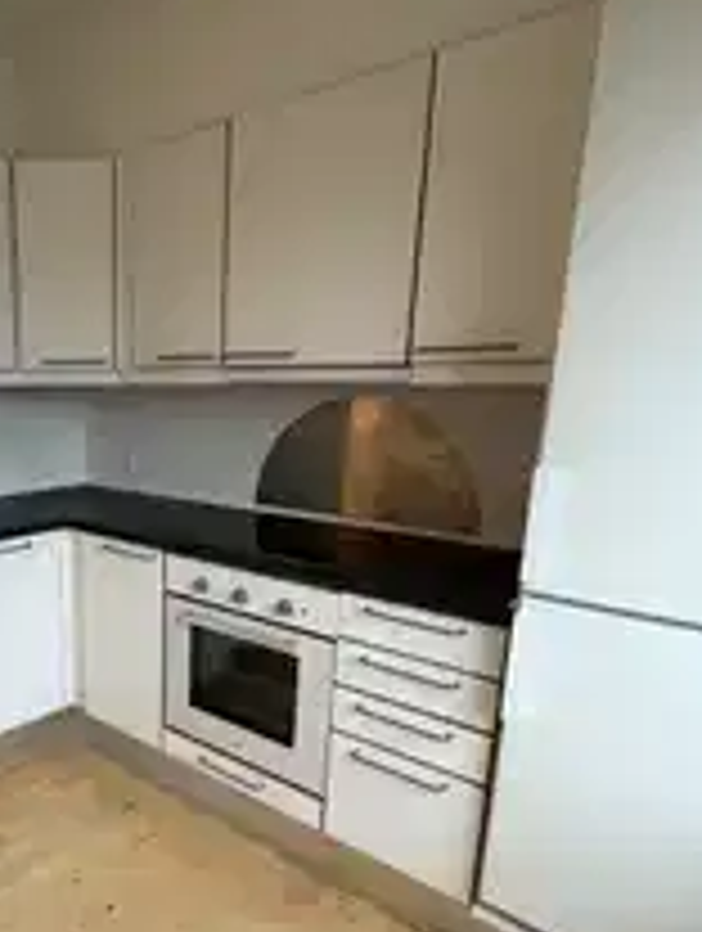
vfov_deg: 64.6
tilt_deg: -13.8
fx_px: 728
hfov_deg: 47.8
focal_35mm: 27
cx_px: 112
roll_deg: +0.3
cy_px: 563
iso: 640
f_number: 2.2
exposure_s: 1/60
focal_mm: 2.22
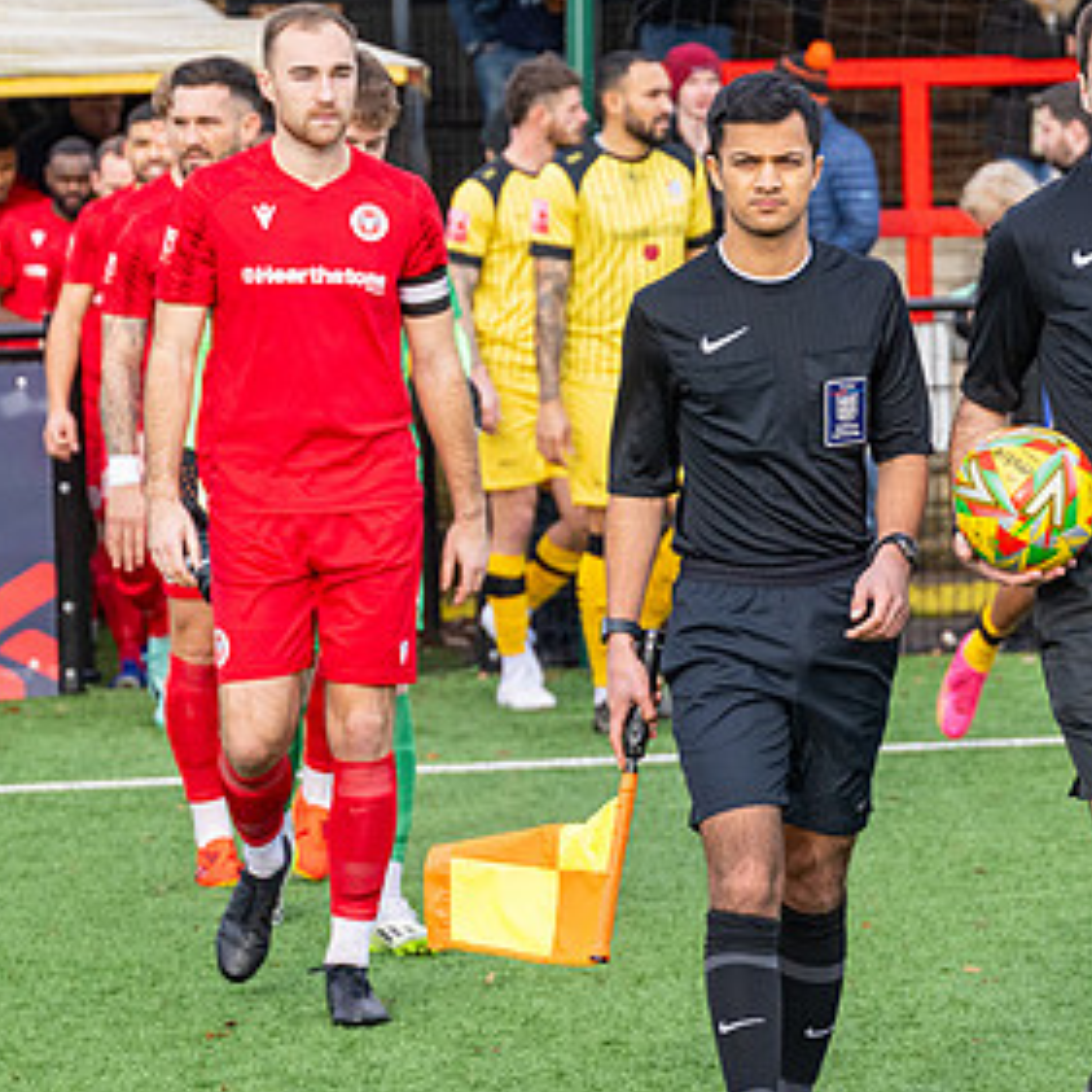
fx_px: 7138
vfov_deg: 8.7
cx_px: 1000
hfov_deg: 8.7
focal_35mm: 200
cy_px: 474
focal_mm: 98
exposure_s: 1/1600
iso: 800
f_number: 4
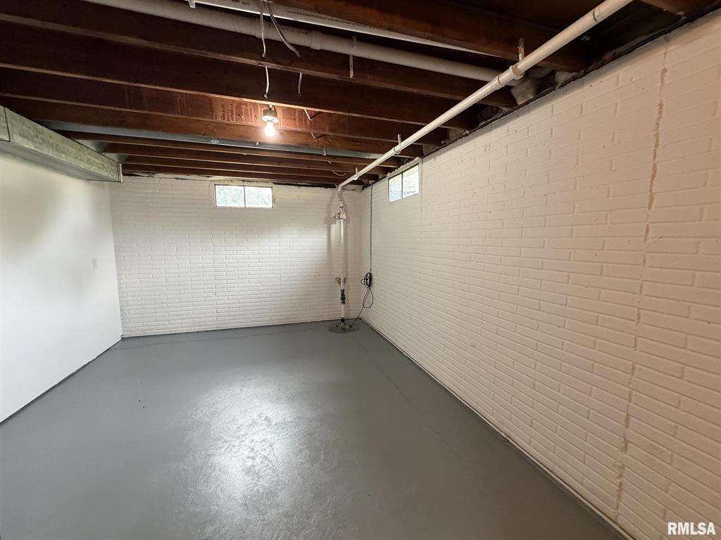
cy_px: 270
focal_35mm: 14
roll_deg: +0.5
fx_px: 292
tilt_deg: -6.2
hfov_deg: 102.1
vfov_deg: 85.7
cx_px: 360
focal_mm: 2.22
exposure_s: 1/60
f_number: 2.2
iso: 500
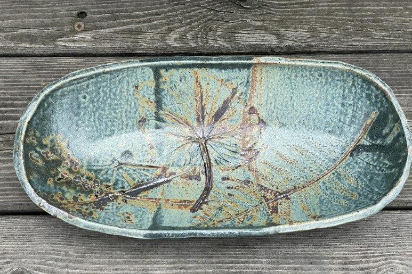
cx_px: 212
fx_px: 641
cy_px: 158
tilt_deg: -68.8
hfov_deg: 35.6
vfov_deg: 24.2
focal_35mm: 56
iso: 40
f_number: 2
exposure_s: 1/99
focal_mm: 6
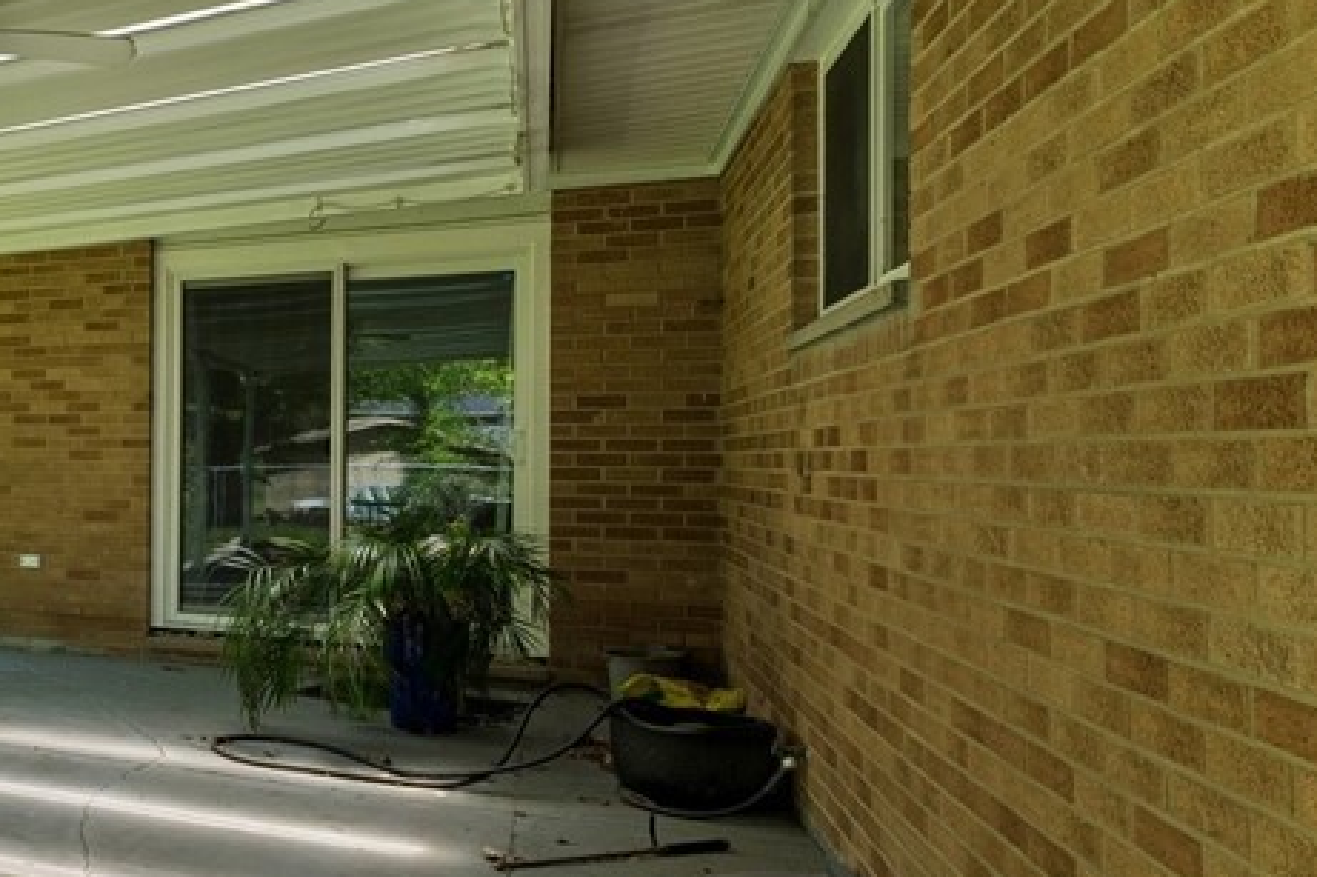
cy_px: 444
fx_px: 1207
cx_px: -197
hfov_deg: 42.2
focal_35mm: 33
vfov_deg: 39.9
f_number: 8
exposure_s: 1/125
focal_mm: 14
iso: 200
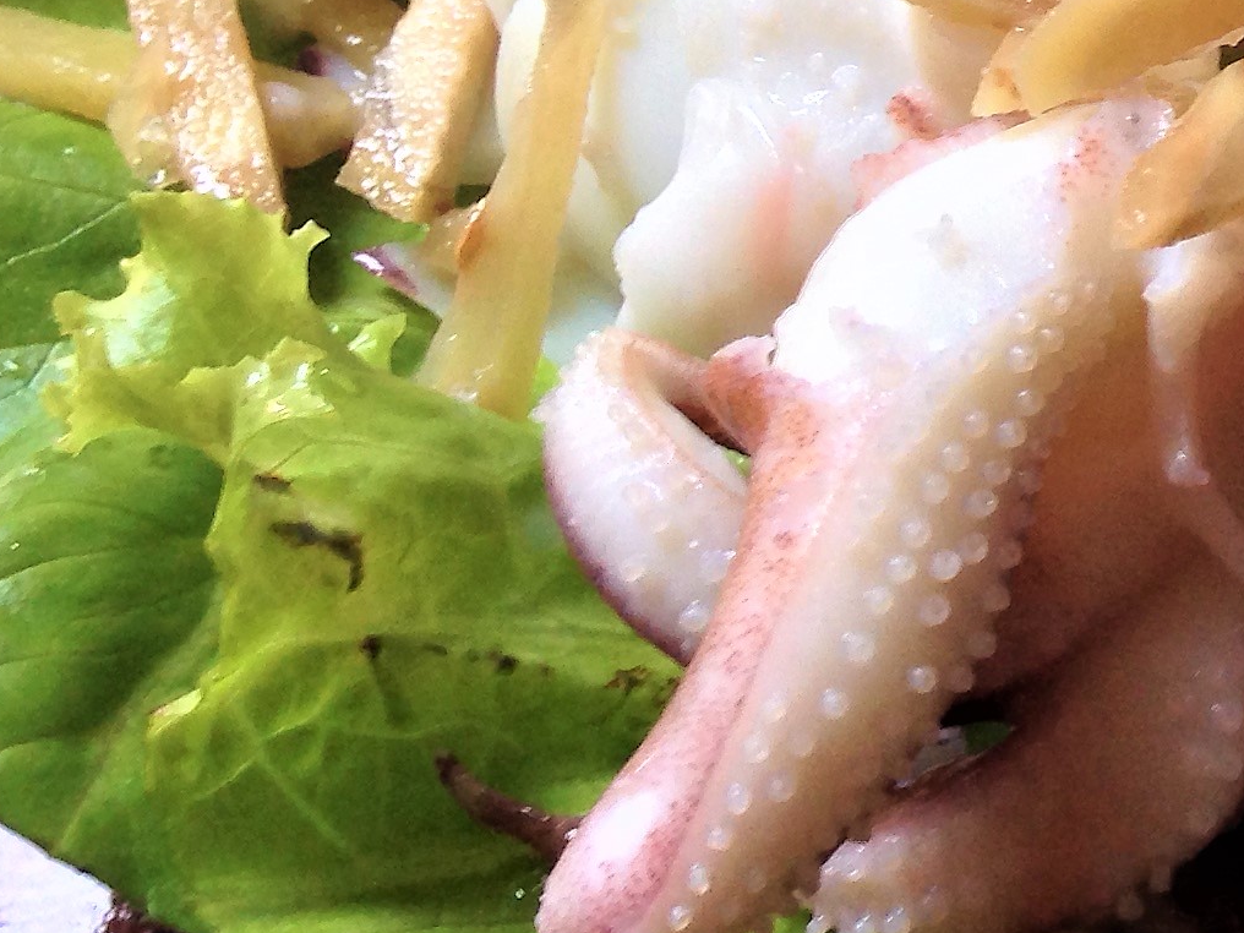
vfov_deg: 13.8
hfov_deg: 17.1
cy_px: 75
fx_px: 3809
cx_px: 1767
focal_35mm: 106
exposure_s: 1/60
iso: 50
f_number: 2.4
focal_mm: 4.12
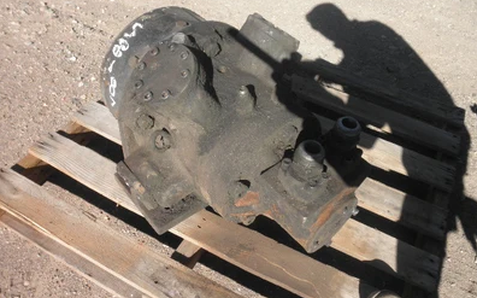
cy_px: 153
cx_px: 240
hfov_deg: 62.9
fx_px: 390
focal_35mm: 30
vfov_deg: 41.8
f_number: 8.5
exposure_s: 1/80
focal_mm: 5
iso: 64
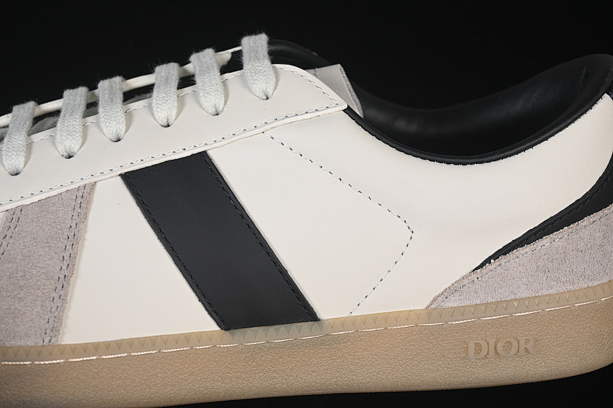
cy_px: 204
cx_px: 306
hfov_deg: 27.0
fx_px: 1277
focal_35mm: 75
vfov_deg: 18.2
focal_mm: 50
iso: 160
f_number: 7.1
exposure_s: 1/80
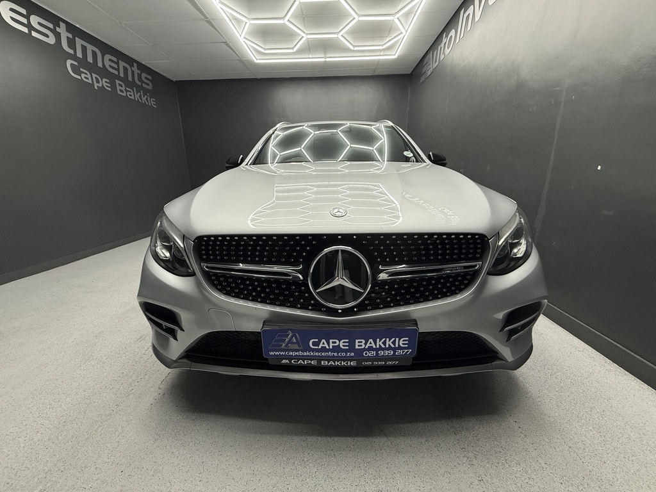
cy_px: 246
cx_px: 328
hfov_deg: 102.1
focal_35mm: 14
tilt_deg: -14.5
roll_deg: +1.0
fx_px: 265
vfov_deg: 85.7
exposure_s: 1/99
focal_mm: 2.22
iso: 80
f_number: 2.2
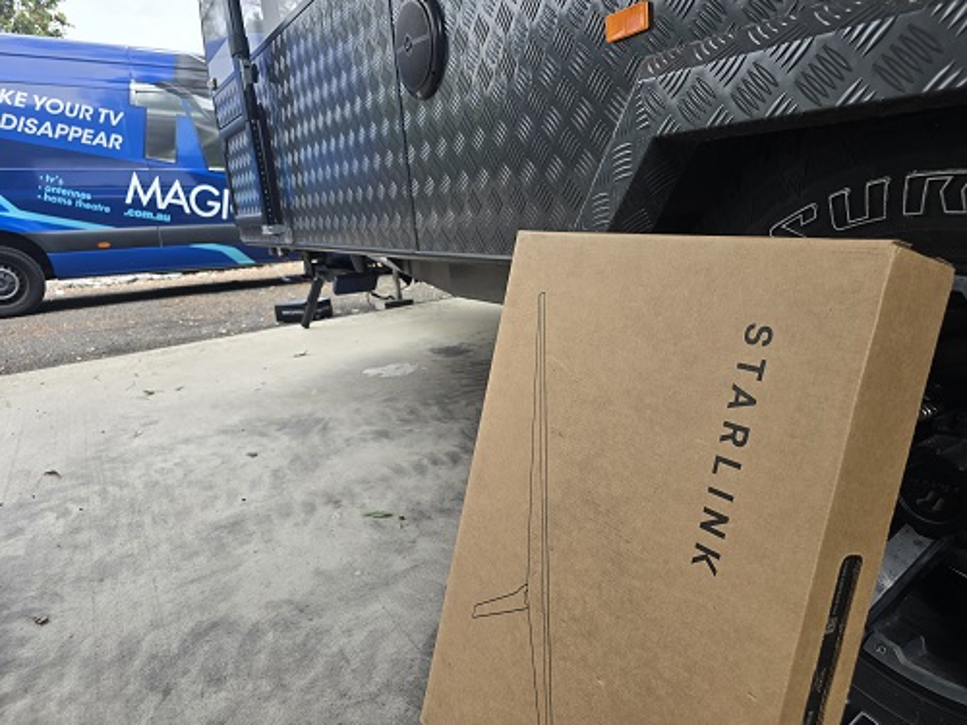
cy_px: 362
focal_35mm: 23
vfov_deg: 58.9
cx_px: 484
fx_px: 643
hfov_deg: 73.9
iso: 16
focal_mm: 6.3
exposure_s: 1/180
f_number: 1.7
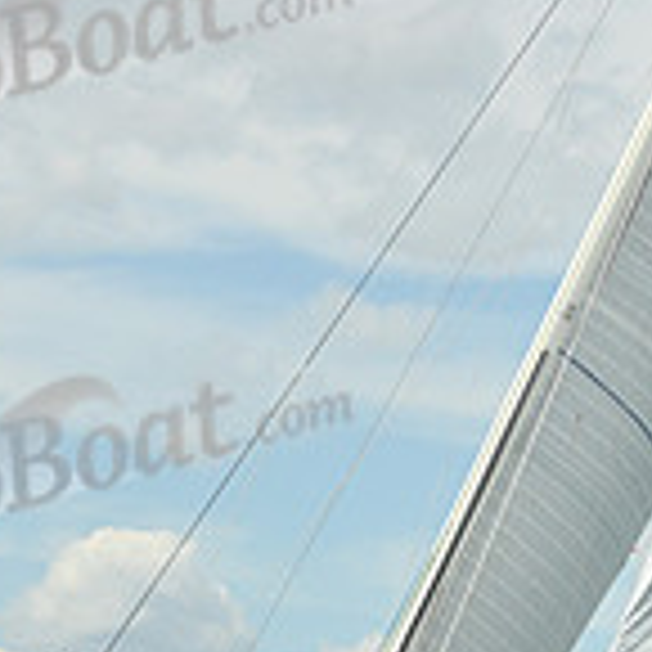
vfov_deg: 7.3
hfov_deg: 7.3
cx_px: 589
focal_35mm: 238
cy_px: 641
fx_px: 5072
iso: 320
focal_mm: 70
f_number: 10
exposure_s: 1/1250
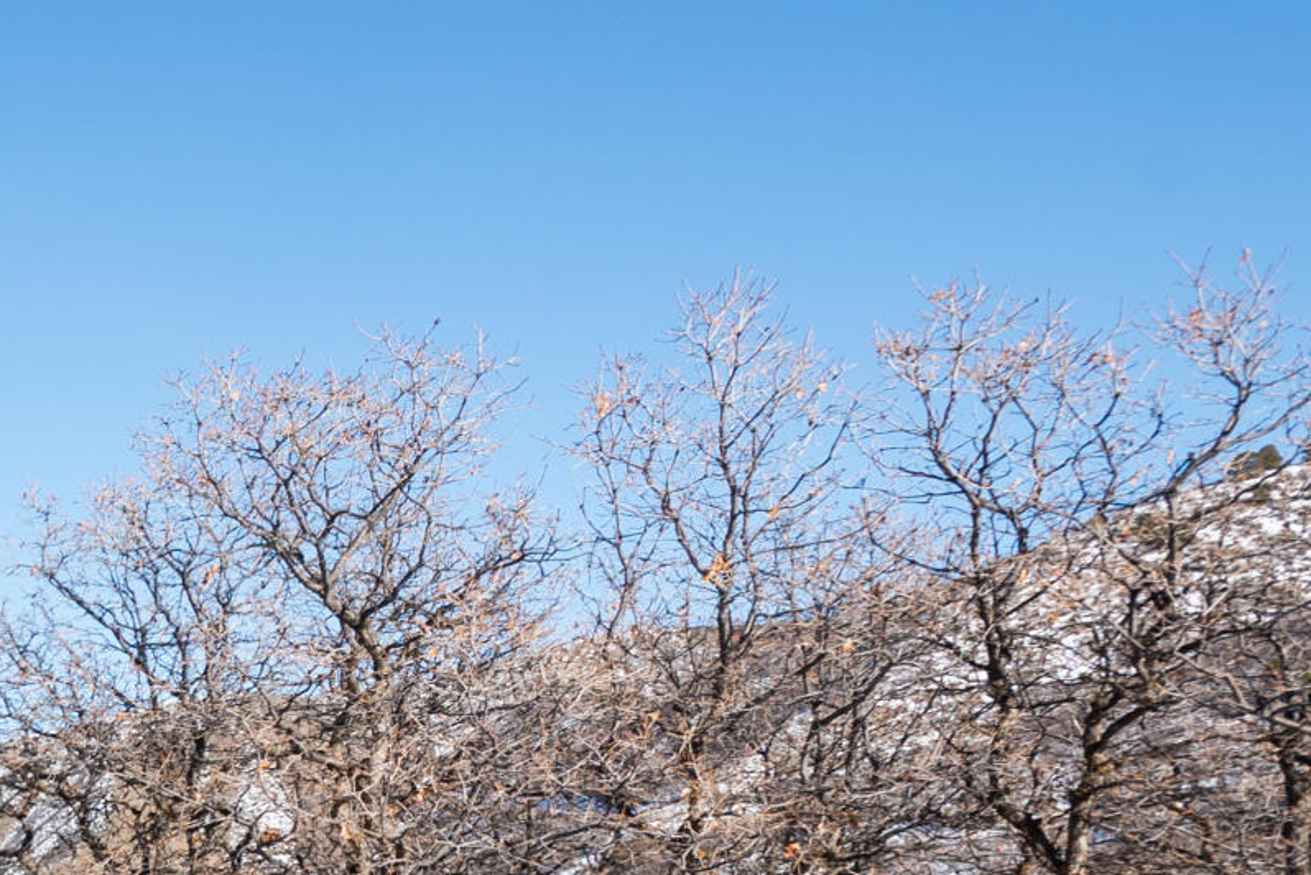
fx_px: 2331
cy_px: 987
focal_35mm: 64
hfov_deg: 23.1
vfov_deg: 20.2
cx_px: -818
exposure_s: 1/40
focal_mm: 17
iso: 320
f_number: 7.1
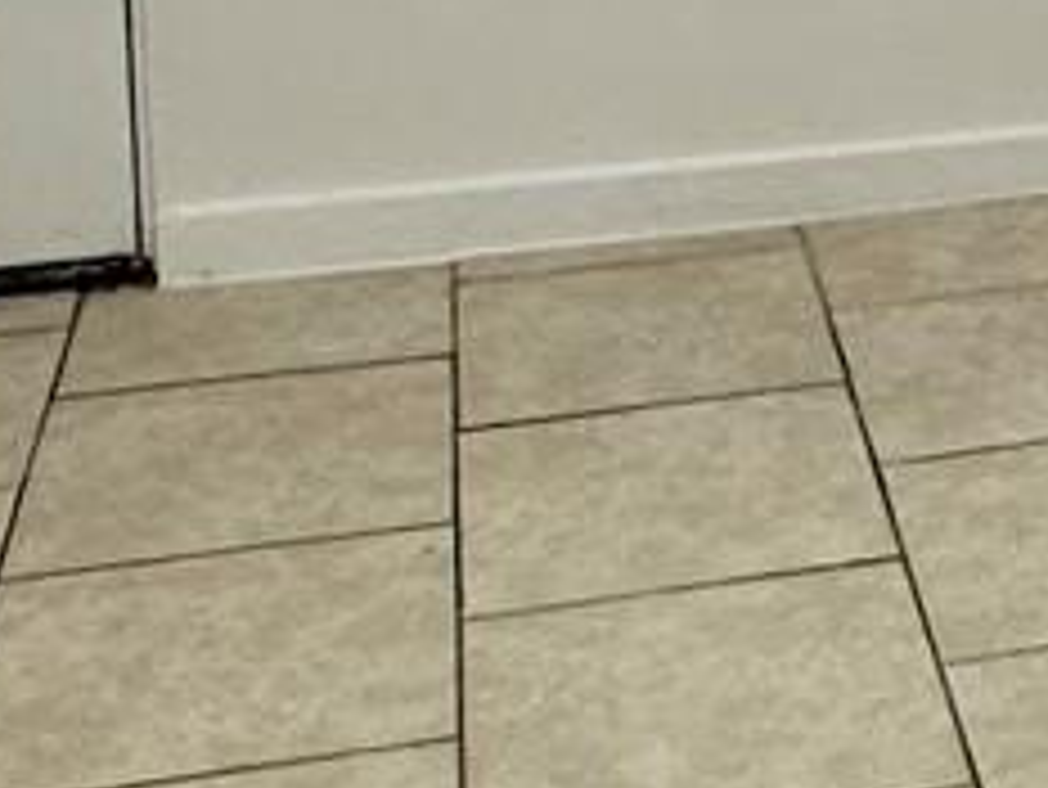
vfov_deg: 14.2
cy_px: -455
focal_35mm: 96
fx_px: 2908
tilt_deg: -8.7
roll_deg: -1.8
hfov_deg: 18.4
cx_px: 1520
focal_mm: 2.22
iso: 320
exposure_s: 1/120
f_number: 2.2
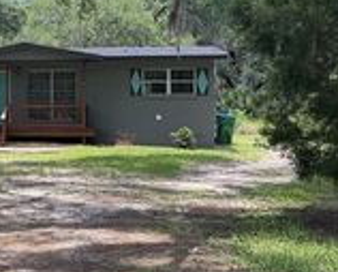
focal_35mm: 74
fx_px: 742
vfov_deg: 20.7
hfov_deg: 24.6
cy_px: 82
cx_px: 4
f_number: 1.78
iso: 100
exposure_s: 1/735
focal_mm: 6.76
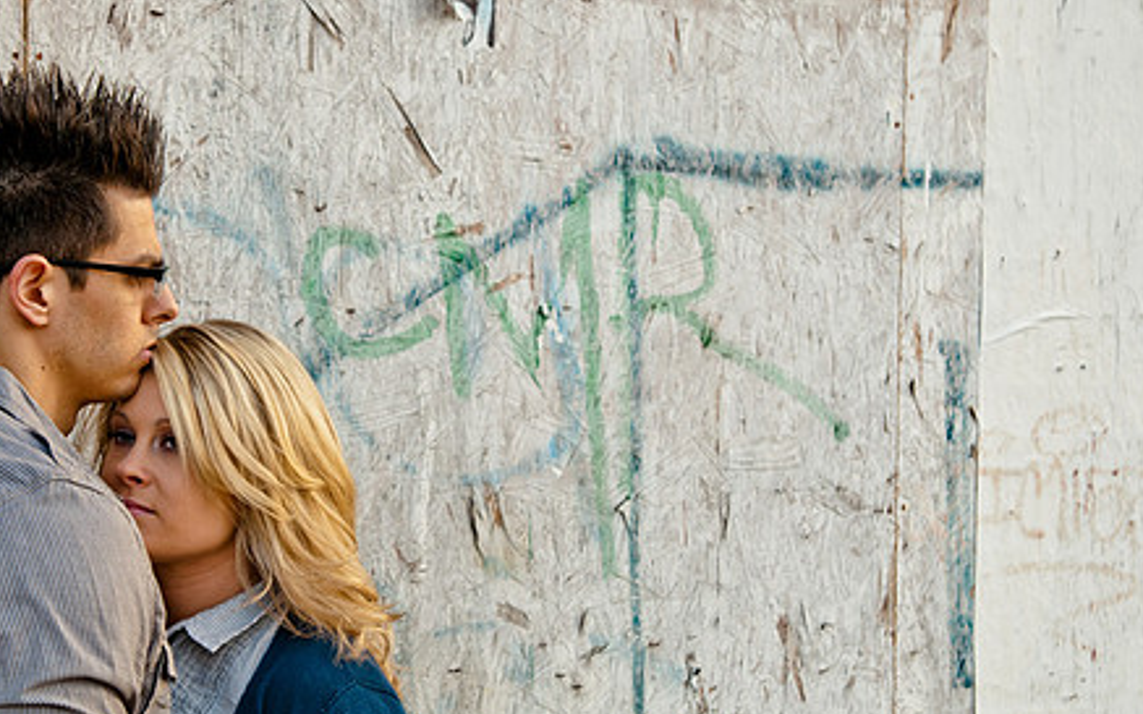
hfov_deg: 26.7
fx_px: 2398
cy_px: 396
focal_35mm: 77
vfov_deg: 16.9
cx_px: 405
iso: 200
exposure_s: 1/200
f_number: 4
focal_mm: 38
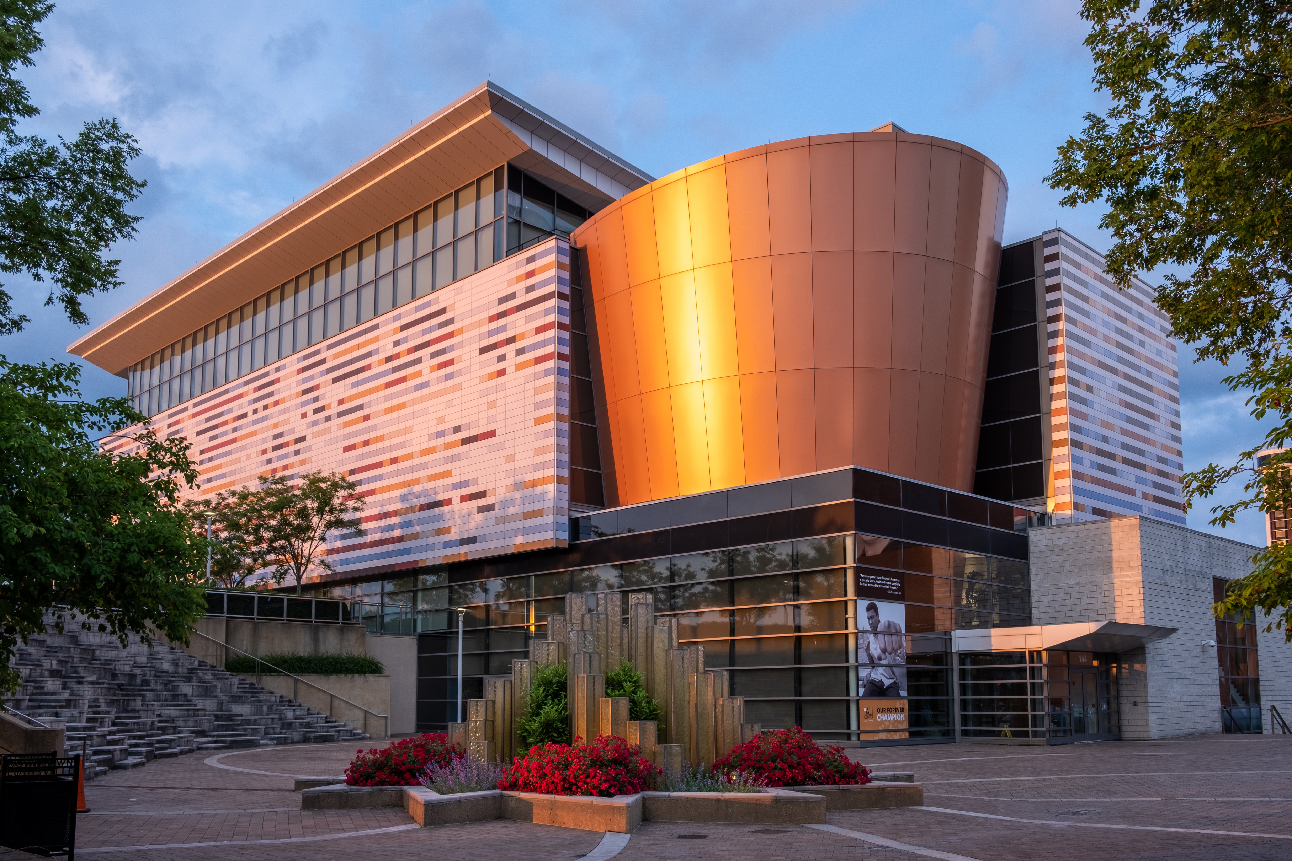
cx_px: 646
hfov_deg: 60.3
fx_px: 1112
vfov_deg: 42.3
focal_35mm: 31
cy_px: 430
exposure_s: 1/140
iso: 160
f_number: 8
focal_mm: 20.5
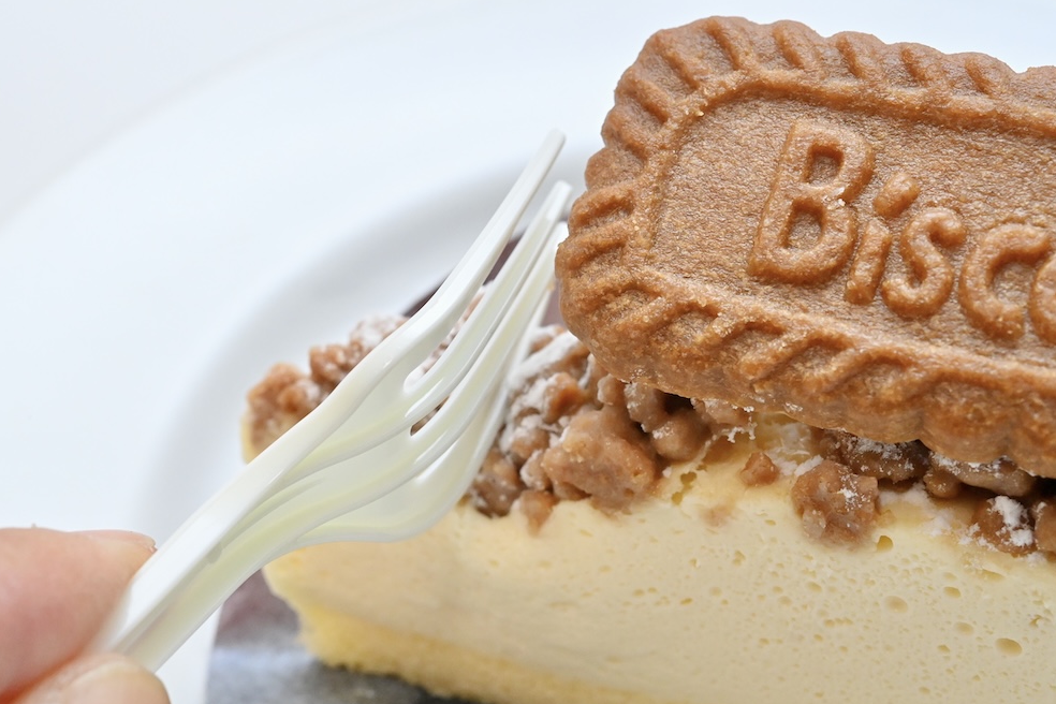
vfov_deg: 22.3
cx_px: 533
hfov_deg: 32.9
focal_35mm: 61
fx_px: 1789
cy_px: 353
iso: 6400
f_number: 13
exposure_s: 1/250
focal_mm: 60
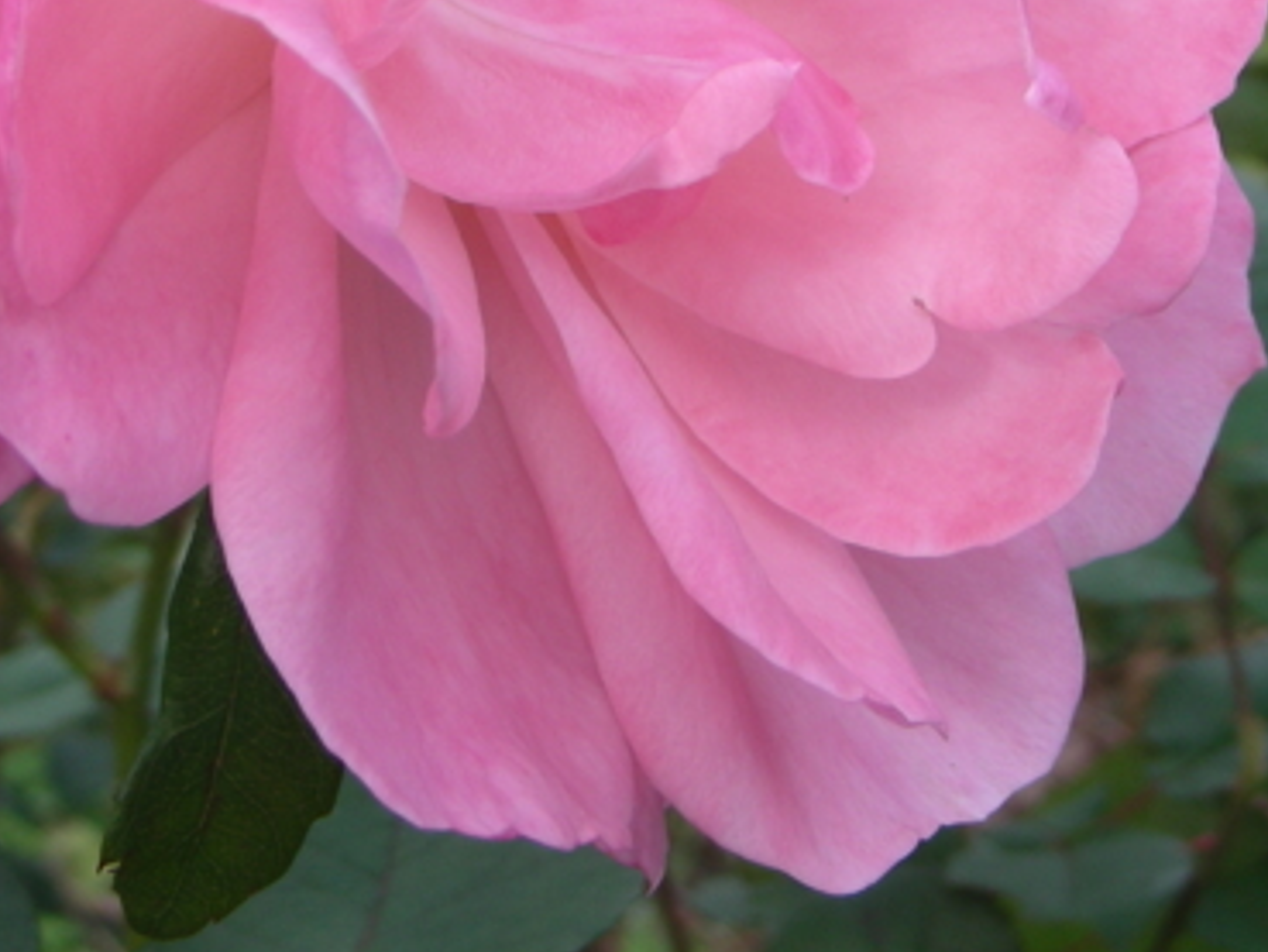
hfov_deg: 18.9
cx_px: 636
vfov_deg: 14.0
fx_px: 3811
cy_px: -65
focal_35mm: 104
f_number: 4
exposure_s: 1/210
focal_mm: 8
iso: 50
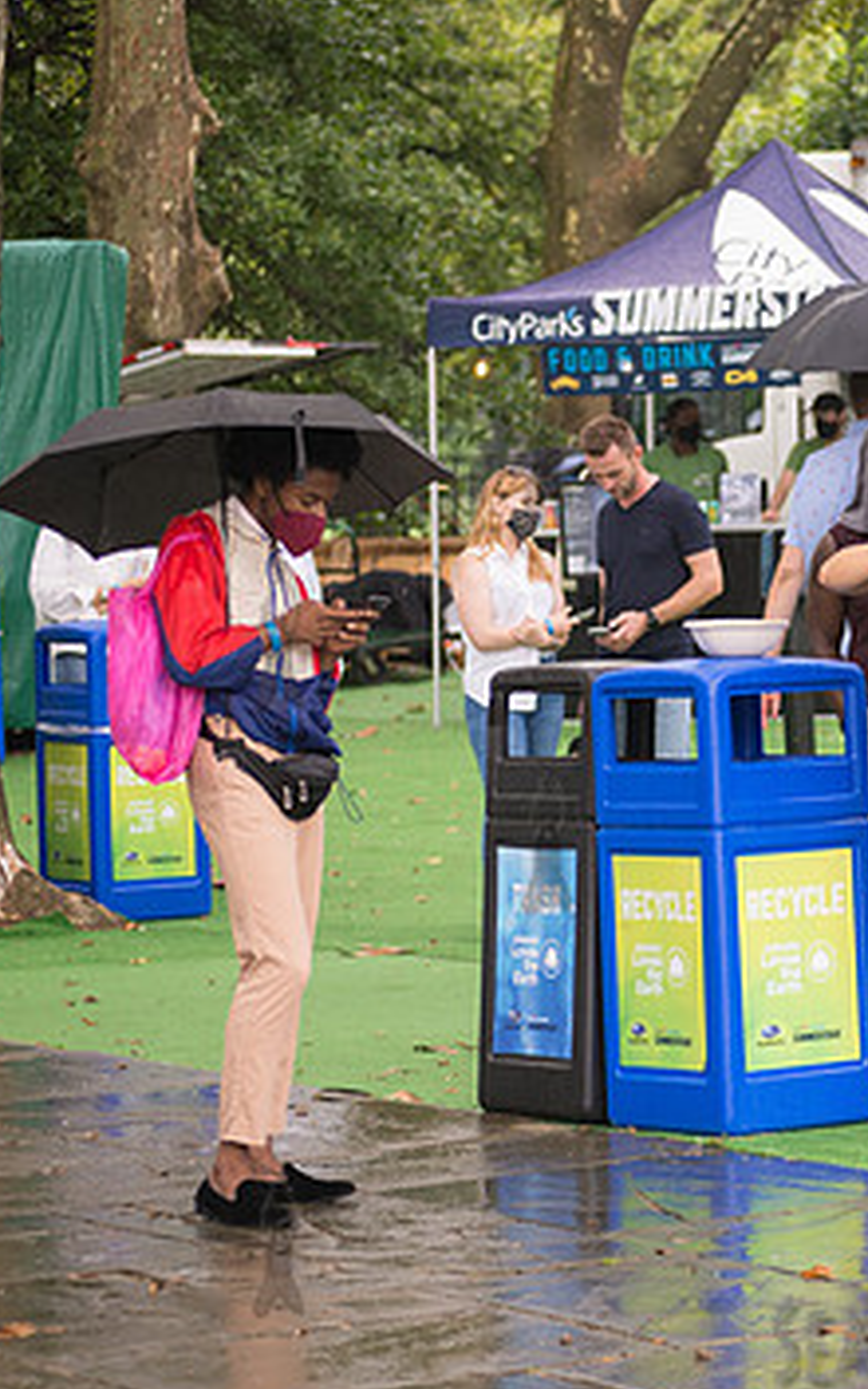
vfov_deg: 14.7
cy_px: 637
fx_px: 5375
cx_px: 1149
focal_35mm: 142
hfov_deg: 9.1
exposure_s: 1/100
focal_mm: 80
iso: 400
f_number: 4
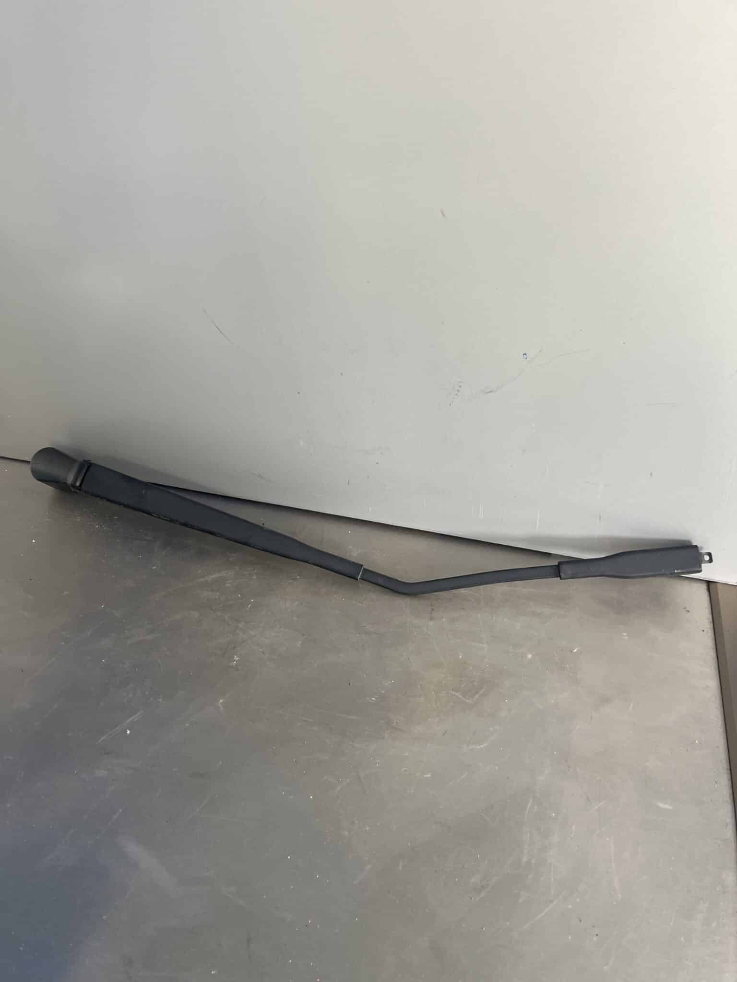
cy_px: 491
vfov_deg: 67.3
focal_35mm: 26
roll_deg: +2.2
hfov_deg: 53.1
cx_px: 368
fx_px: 738
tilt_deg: -37.3
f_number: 1.6
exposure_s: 1/119
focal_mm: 5.1
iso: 125
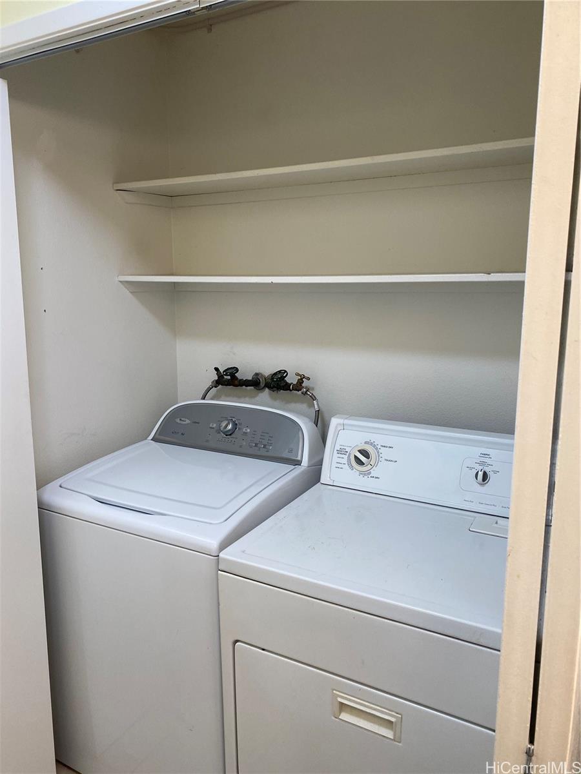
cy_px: 387
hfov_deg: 53.1
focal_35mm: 26
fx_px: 582
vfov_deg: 67.3
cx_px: 290
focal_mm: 4.25
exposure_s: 1/120
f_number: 1.8
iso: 80
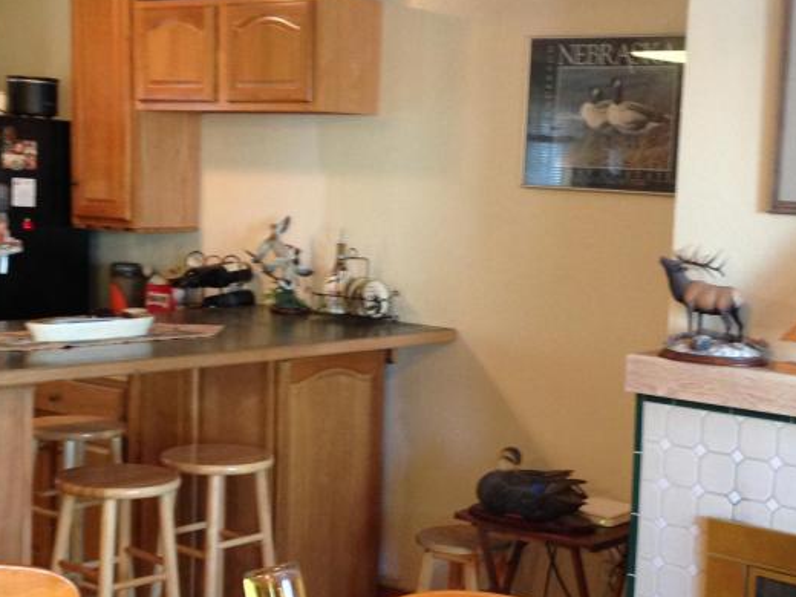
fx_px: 1495
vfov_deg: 22.6
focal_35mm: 65
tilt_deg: -6.6
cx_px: 471
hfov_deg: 29.8
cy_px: 357
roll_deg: -2.3
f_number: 2.4
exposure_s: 1/20
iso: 160
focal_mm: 4.12
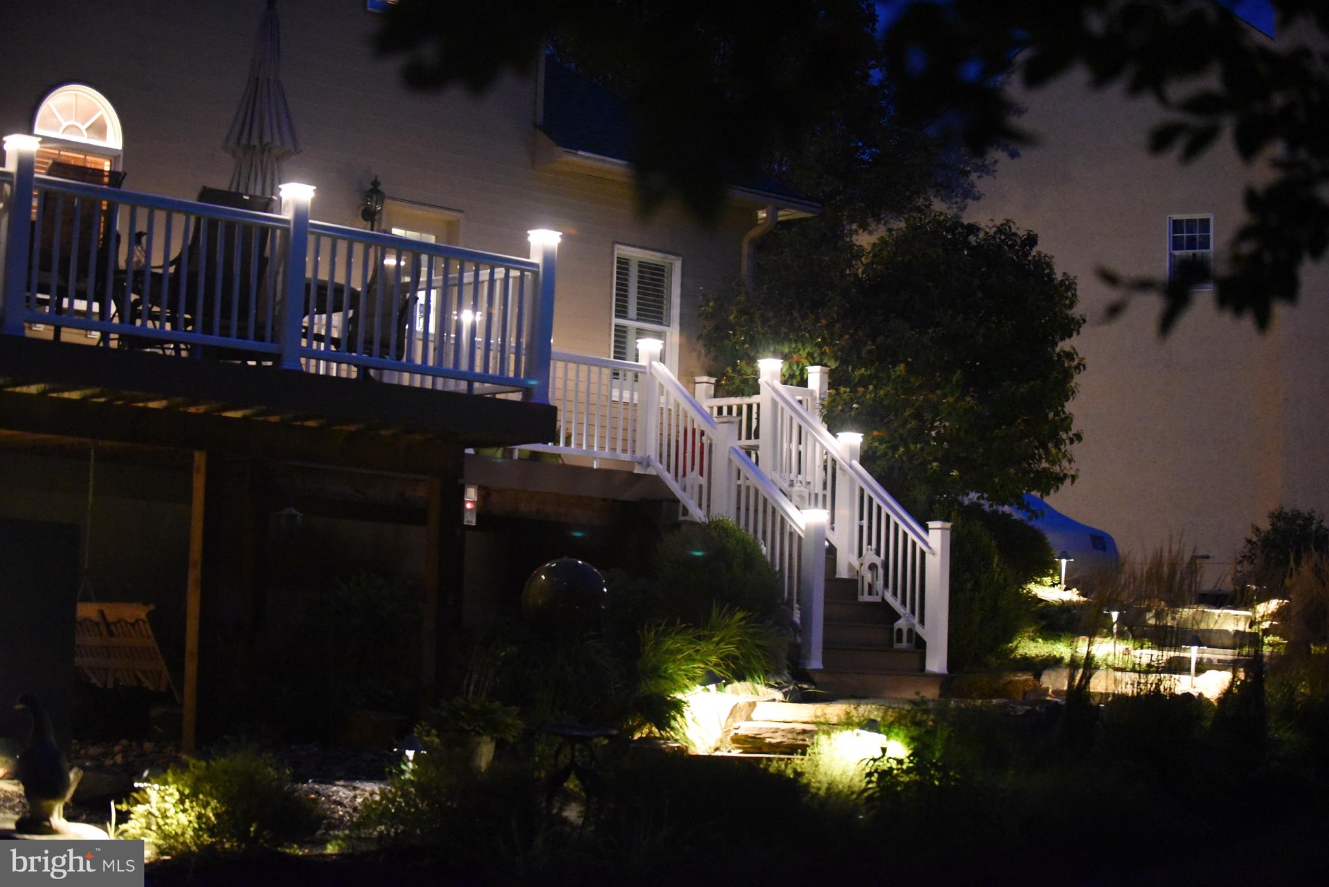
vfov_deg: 19.5
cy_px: 444
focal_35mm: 70
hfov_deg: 28.8
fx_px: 2585
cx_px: 664
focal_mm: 70
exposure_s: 1/20
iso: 12800
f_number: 2.8
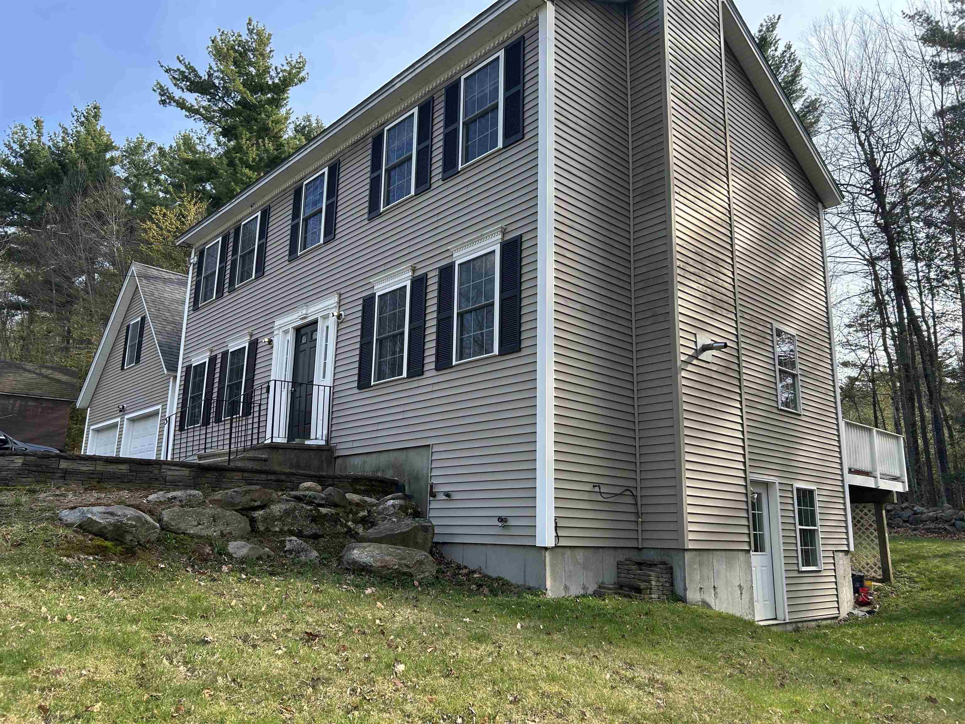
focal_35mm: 26
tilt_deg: +12.9
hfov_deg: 67.3
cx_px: 482
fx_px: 725
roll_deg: +0.0
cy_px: 362
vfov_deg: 53.1
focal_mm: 5.7
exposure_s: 1/1147
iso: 50
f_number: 1.5
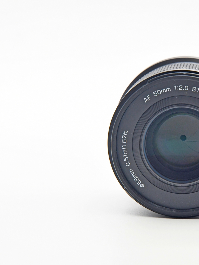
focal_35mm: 174
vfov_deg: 11.4
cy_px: 133
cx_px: 184
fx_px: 1334
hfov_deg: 8.5
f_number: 8
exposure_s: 1/125
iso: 1250
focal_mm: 80
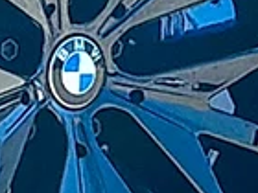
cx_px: 361
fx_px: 3056
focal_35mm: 410
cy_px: 117
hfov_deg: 4.8
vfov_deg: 3.6
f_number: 1.78
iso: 100
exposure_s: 1/4808
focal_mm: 6.86
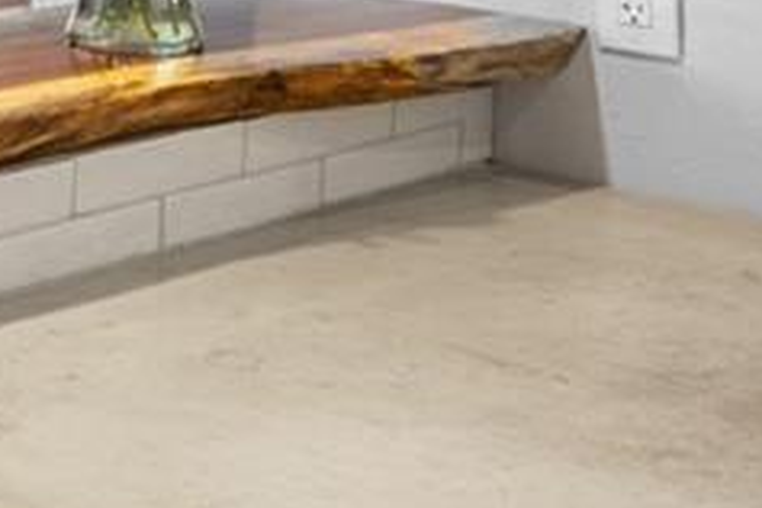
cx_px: -640
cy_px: -315
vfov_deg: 11.6
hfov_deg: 15.6
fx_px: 2357
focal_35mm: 111
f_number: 8
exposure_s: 1
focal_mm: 11
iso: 100
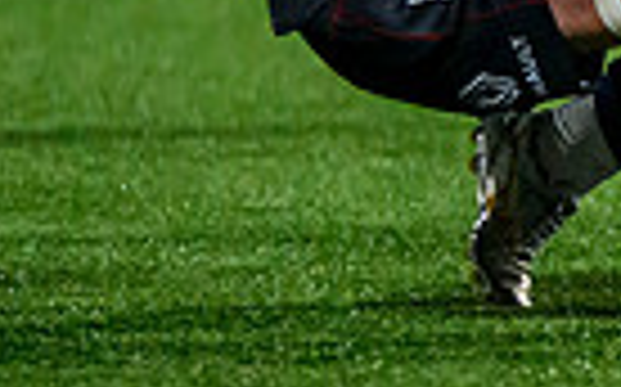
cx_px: 1289
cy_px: 61
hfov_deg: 1.8
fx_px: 19599
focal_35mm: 1159
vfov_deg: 1.1
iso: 6400
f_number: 3.2
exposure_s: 1/2000
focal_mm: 200
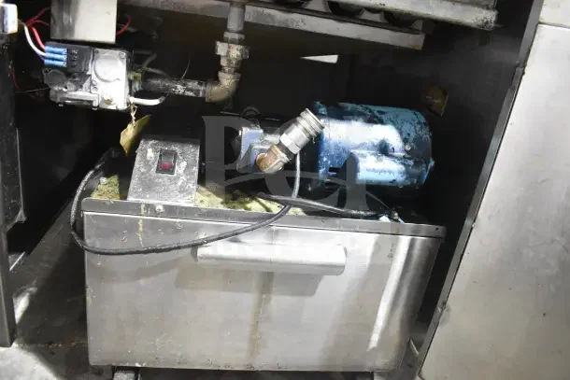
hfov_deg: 67.4
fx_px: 428
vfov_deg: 48.0
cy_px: 190
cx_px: 285
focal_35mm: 27
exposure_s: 1/60
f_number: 3.5
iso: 6400
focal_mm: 18
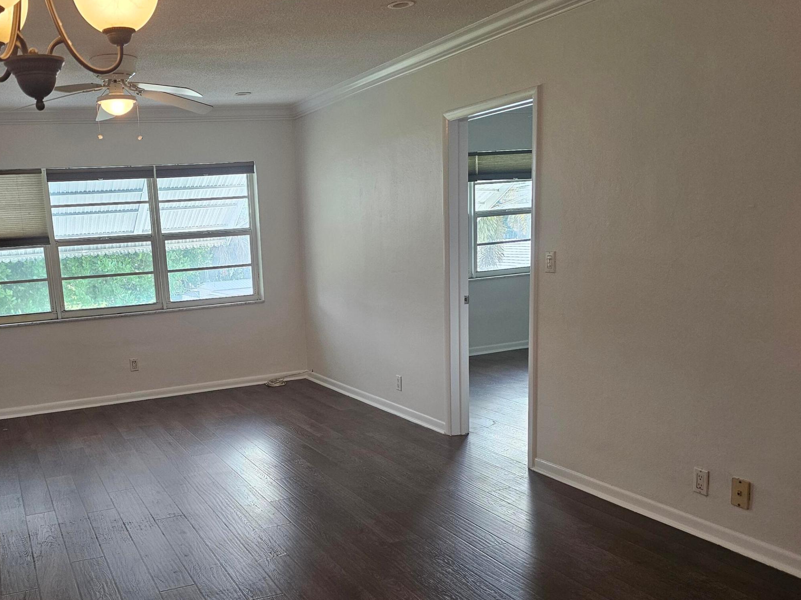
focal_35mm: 33
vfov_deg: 42.5
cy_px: 390
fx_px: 764
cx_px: 257
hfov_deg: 54.1
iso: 250
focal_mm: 6.3
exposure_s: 1/120
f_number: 1.7
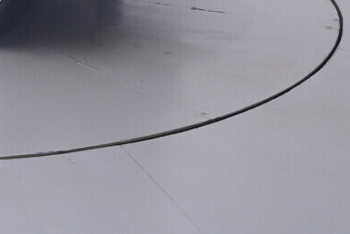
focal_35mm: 84
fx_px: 816
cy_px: -21
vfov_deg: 15.9
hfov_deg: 20.6
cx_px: -178
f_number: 5
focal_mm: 15
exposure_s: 1/80
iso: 200
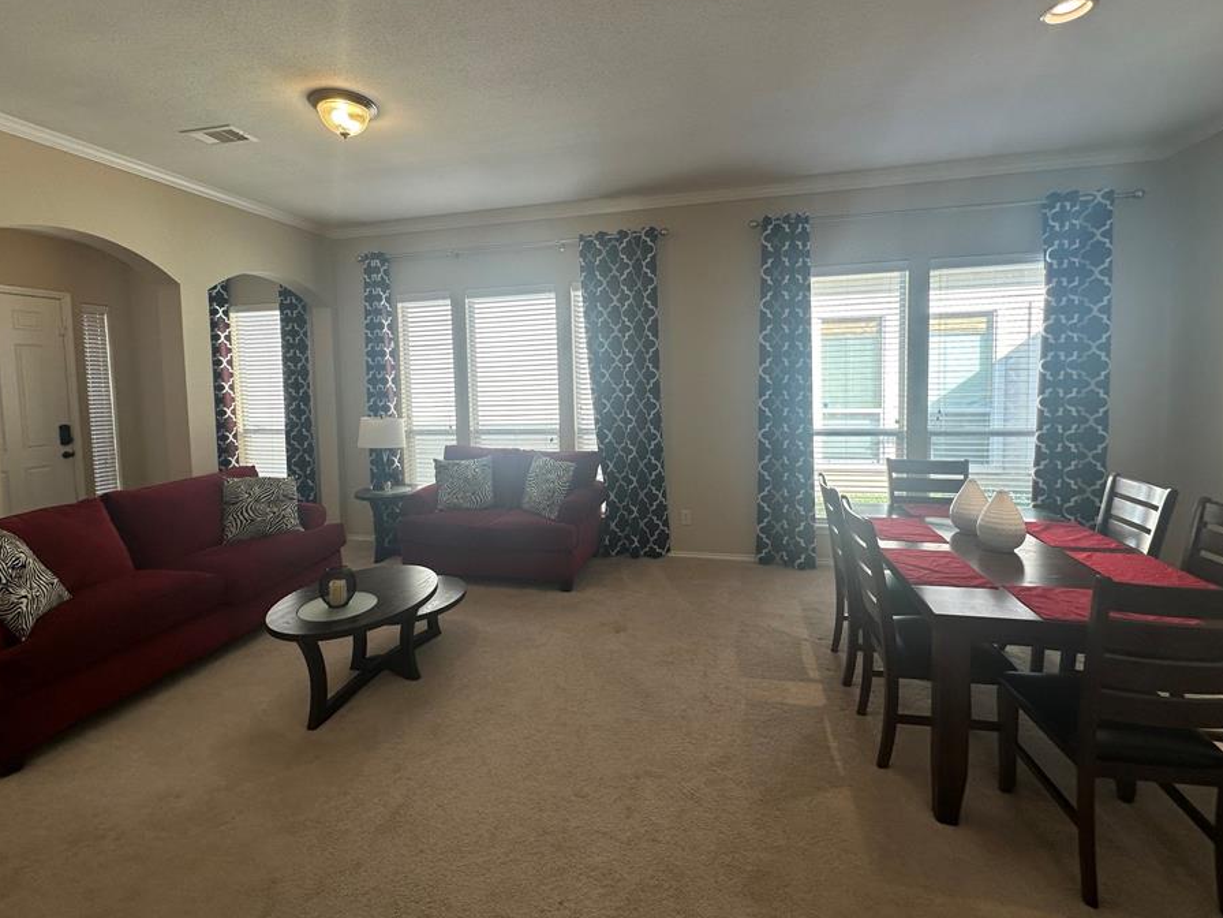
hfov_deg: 94.5
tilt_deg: -3.2
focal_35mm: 16
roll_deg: +1.3
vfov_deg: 77.9
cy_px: 415
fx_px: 565
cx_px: 599
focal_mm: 2.22
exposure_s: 1/120
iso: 64
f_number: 2.2
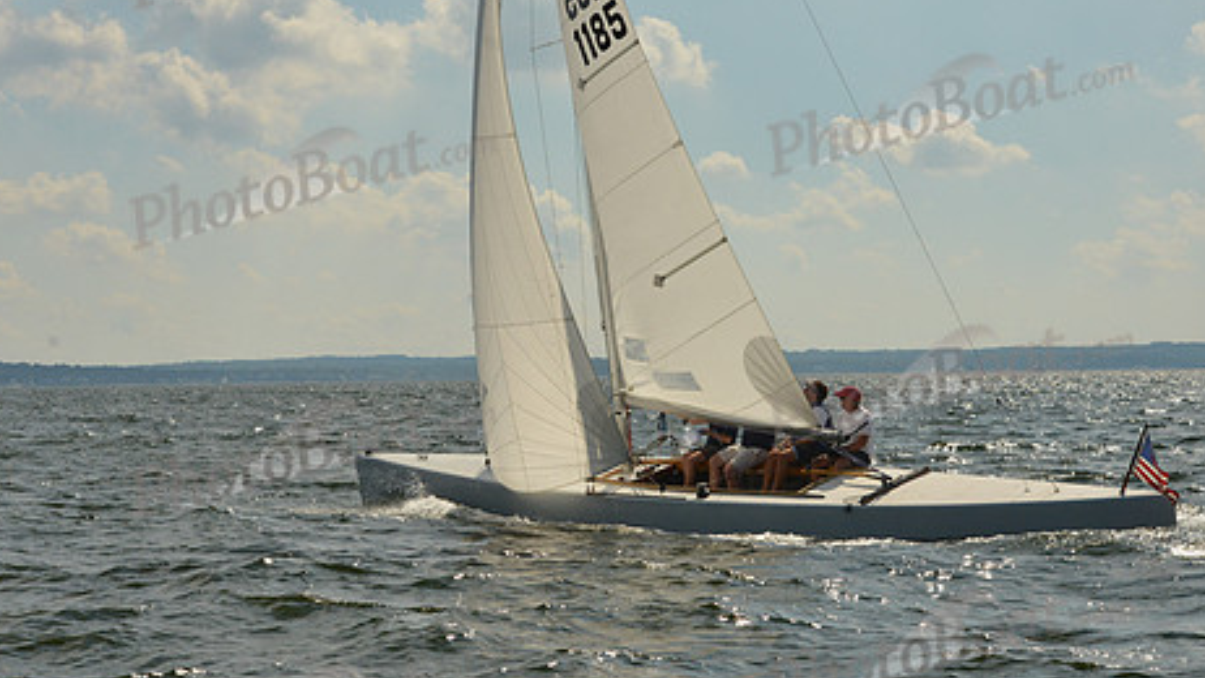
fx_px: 2940
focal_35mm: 92
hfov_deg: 23.2
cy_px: 280
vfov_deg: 13.2
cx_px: 634
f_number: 10
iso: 1000
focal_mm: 70
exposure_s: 1/1600
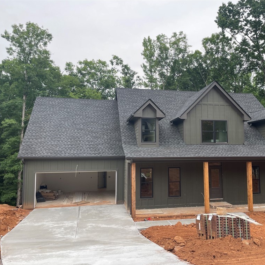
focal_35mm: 31
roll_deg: +1.1
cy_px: 133
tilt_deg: +5.1
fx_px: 268
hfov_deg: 52.2
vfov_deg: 52.5
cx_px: 159
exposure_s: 1/121
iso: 32
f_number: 1.6
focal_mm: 4.2
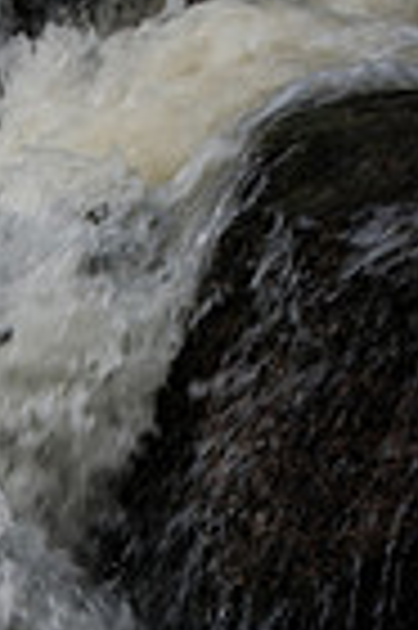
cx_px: -240
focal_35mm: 150
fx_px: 2612
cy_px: 724
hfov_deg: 8.9
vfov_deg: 13.4
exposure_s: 1/100
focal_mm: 31
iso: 200
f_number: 4
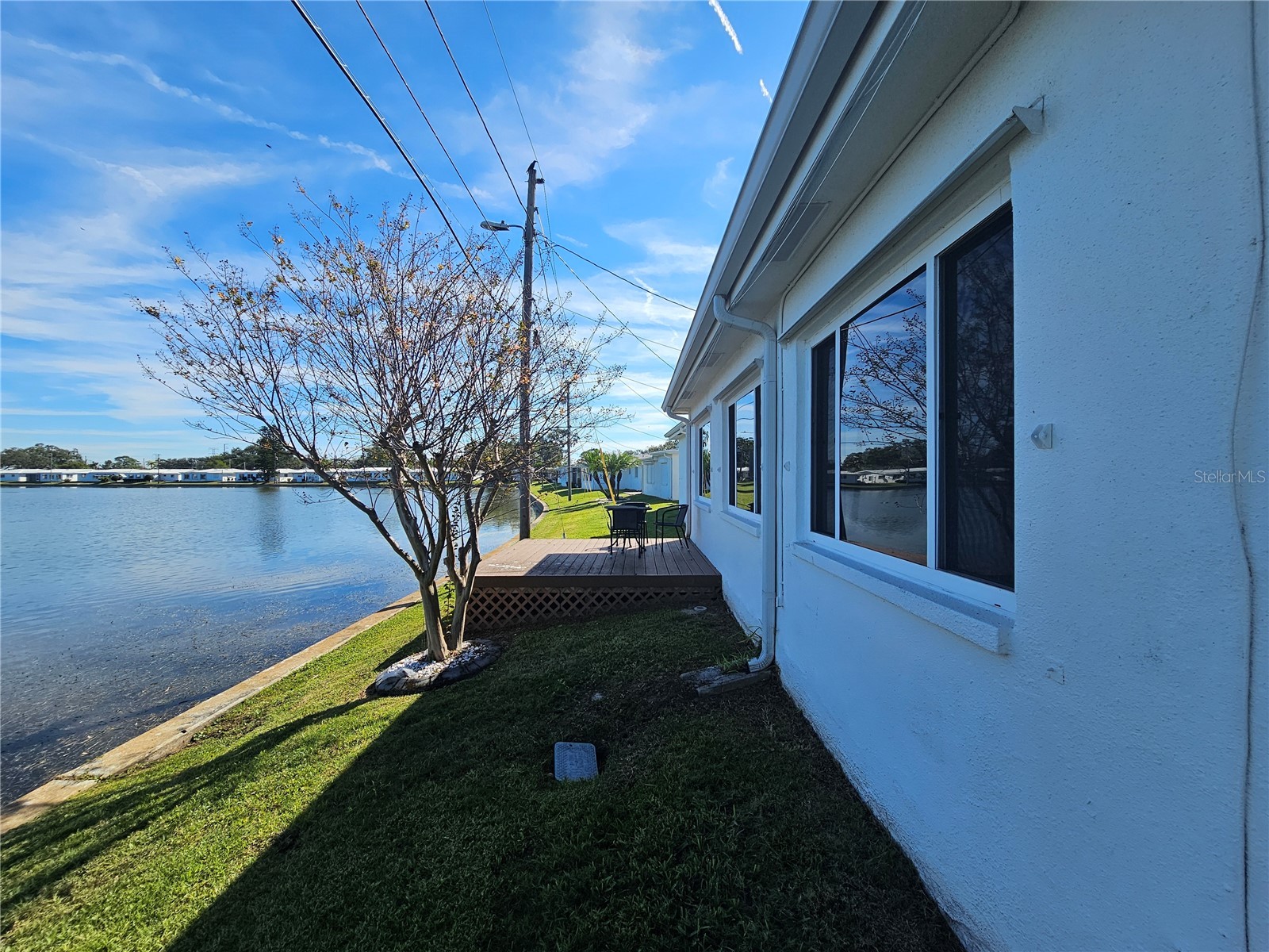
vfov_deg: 89.9
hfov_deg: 106.2
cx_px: 634
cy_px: 476
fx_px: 477
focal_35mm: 13
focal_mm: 2.2
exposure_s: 1/1775
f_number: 2.2
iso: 50
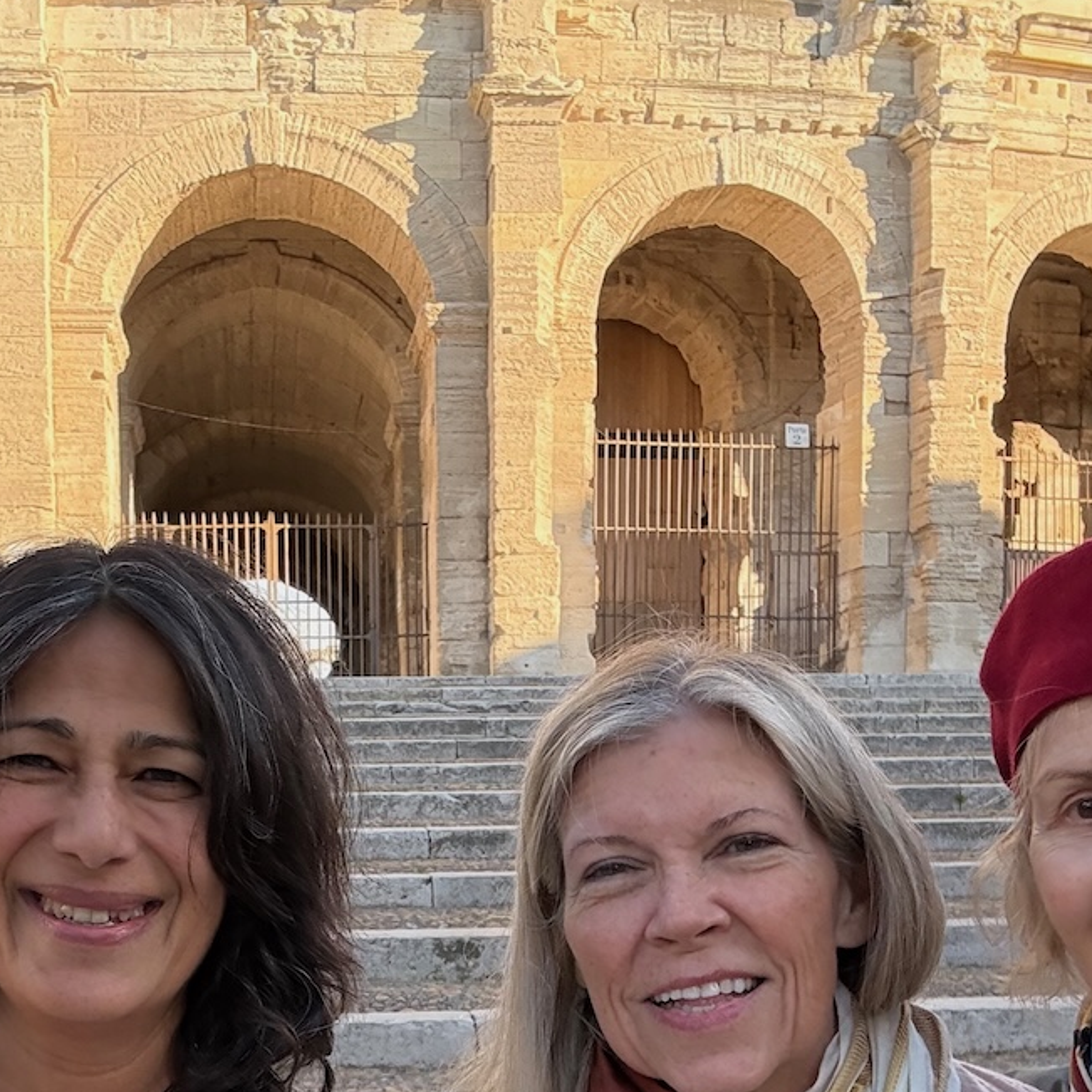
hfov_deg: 33.7
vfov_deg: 32.7
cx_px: 349
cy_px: 929
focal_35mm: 50
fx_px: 1785
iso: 50
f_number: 1.9
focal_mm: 2.69
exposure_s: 1/200
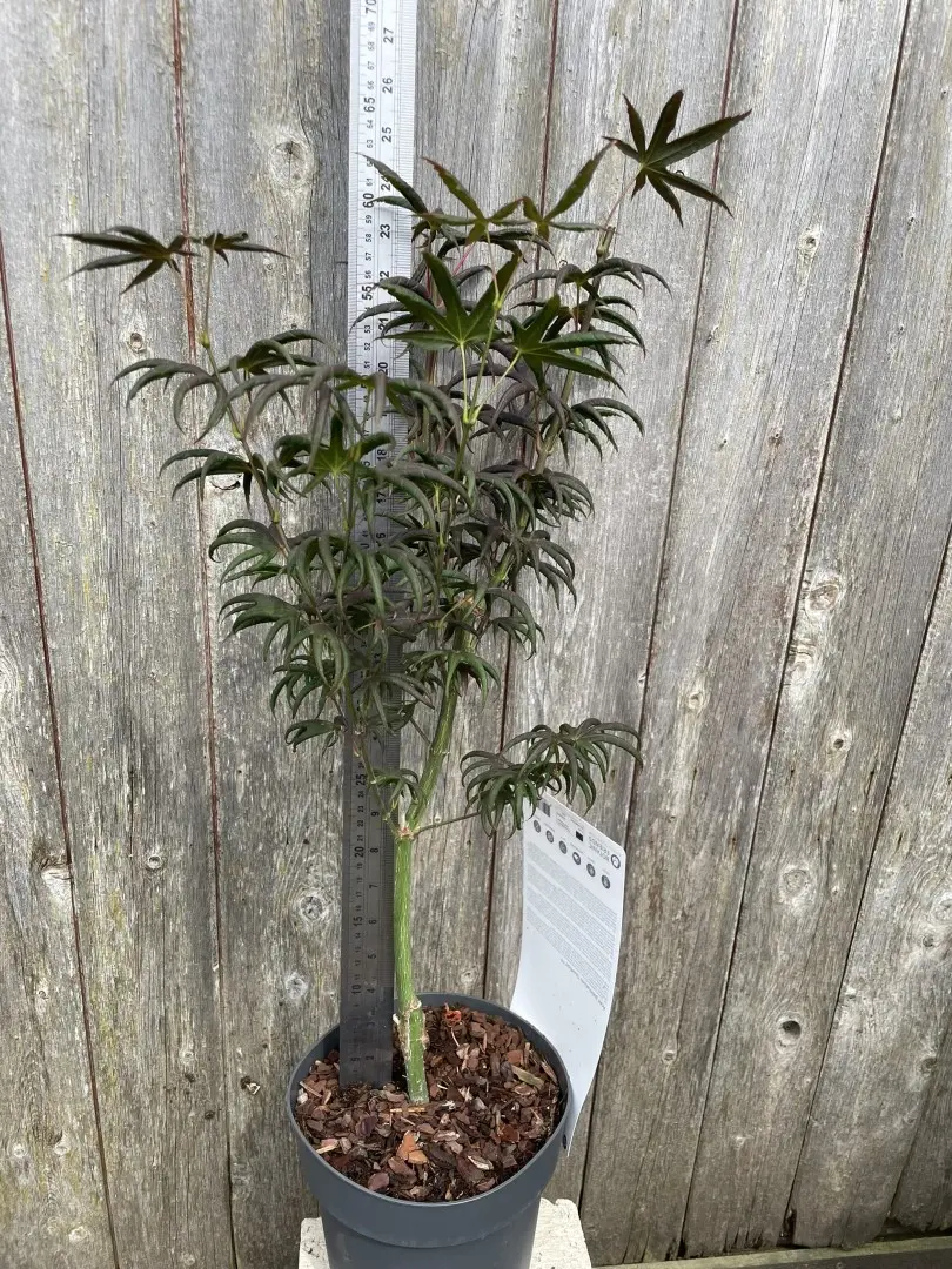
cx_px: 476
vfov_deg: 67.3
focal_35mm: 26
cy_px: 634
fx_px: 953
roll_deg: -2.5
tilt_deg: -20.1
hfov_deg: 53.1
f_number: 1.6
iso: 32
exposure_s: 1/1335
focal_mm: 4.2
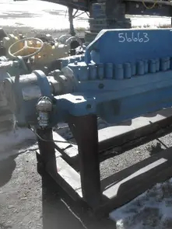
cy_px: 116
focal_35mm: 38
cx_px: 146
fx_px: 252
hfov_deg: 36.0
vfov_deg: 49.0
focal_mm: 5
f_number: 8.5
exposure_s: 1/80
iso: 64
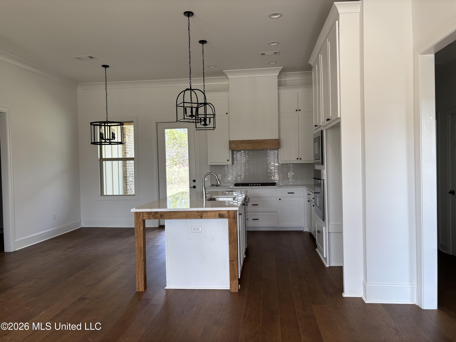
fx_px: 343
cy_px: 171
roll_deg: +0.4
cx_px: 228
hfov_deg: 67.3
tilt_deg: -1.9
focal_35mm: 26
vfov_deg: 53.1
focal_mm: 5.96
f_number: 1.6
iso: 50
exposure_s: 1/120
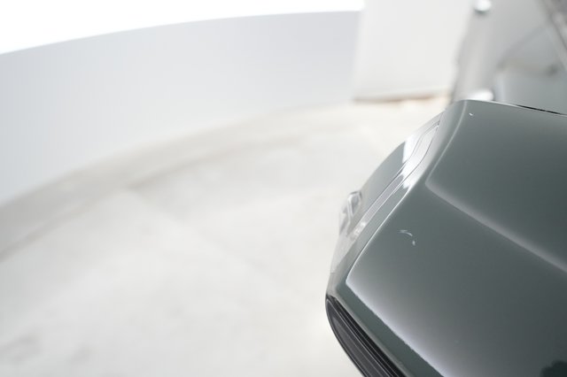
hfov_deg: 65.5
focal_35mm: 28
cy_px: 188
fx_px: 441
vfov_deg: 46.4
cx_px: 284
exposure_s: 1/125
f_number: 5
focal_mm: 28
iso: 5000
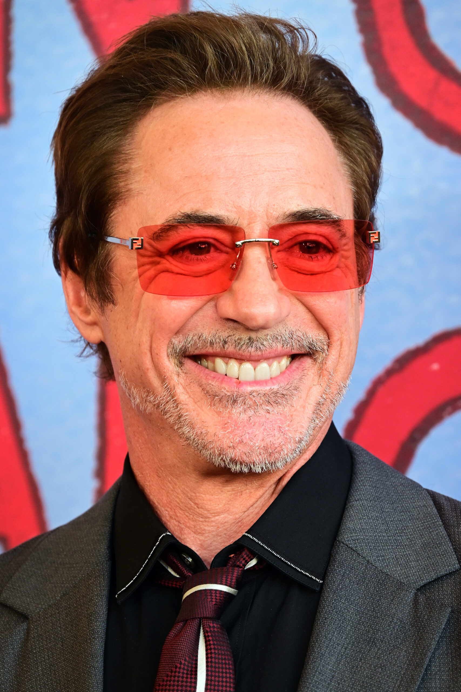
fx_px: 2881
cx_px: 230
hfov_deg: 9.1
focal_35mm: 150
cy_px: 346
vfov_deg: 13.7
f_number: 6.3
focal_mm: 150
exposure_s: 1/160
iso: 1800
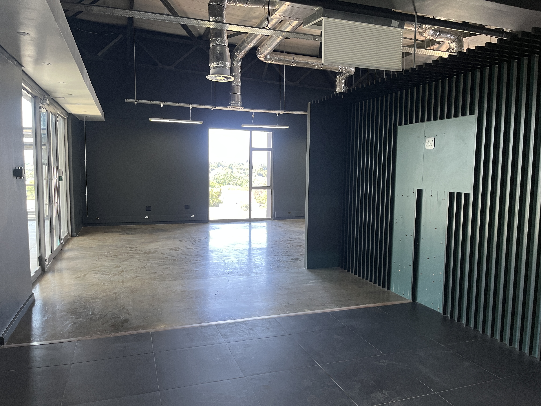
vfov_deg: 53.1
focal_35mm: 26
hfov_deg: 67.3
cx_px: 270
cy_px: 203
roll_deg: -1.6
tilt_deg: -4.2
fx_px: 406
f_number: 1.6
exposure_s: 1/60
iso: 160
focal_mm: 5.1
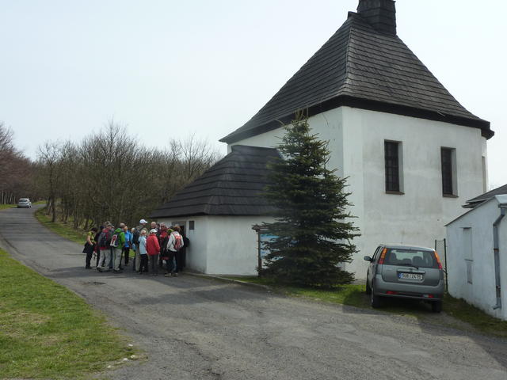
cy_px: 190
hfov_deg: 56.8
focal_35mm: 32
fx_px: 469
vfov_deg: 44.2
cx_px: 254
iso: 125
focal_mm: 5.3
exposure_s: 1/500
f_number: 5
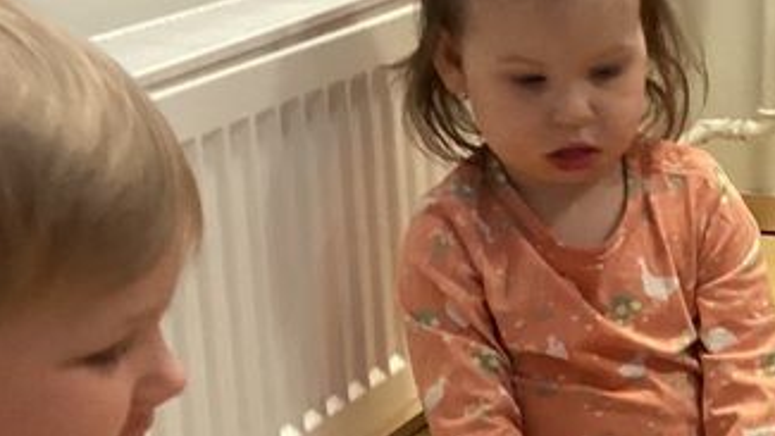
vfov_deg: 10.7
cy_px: 569
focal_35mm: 111
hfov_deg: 18.9
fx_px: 2282
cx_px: 731
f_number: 2.4
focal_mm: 3.3
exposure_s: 1/25
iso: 400
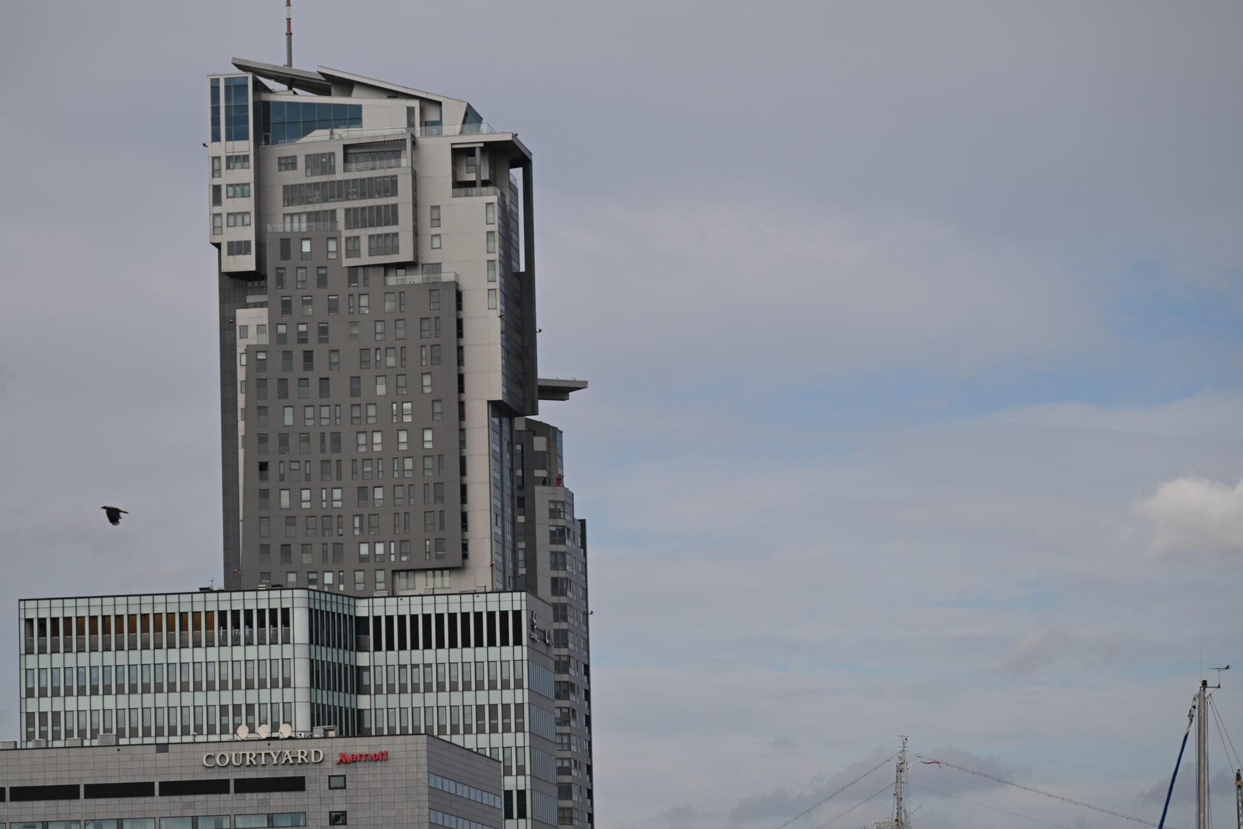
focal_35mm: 142
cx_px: 558
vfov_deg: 9.7
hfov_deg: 14.4
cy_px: 467
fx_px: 4903
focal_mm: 105
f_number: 4.5
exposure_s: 1/1600
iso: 100
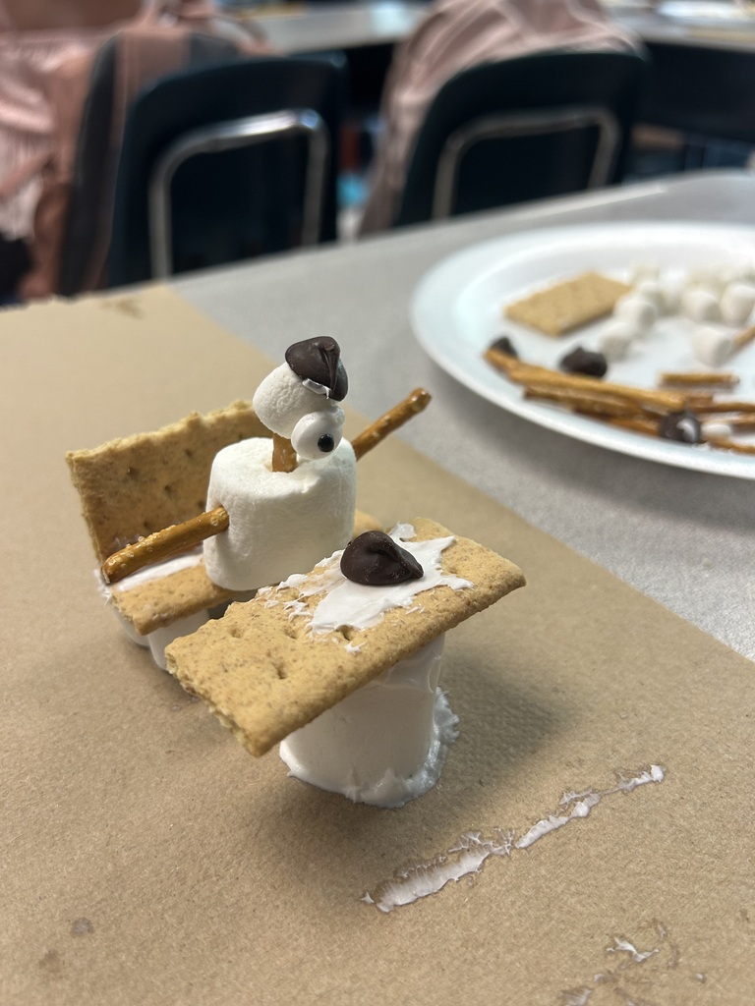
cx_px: 378
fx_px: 756
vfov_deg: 67.3
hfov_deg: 53.1
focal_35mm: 26
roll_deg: +2.0
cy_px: 503
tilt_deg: -36.0
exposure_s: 1/60
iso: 125
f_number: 1.5
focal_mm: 5.7
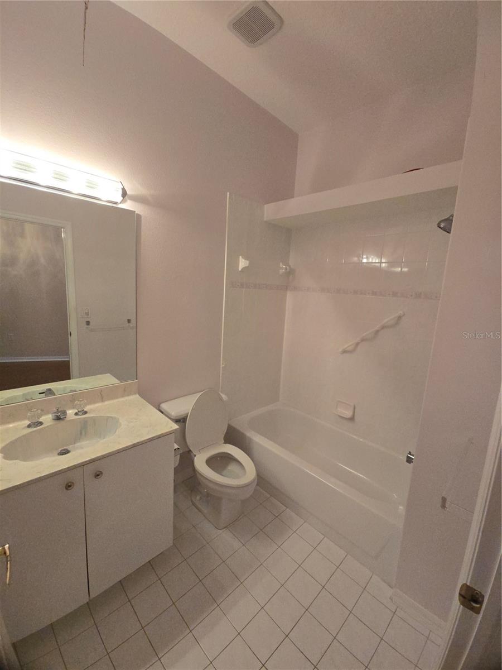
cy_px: 335
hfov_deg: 89.9
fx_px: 251
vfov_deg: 106.2
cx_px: 251
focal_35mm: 13
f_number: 2.2
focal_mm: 2.2
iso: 250
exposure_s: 1/60
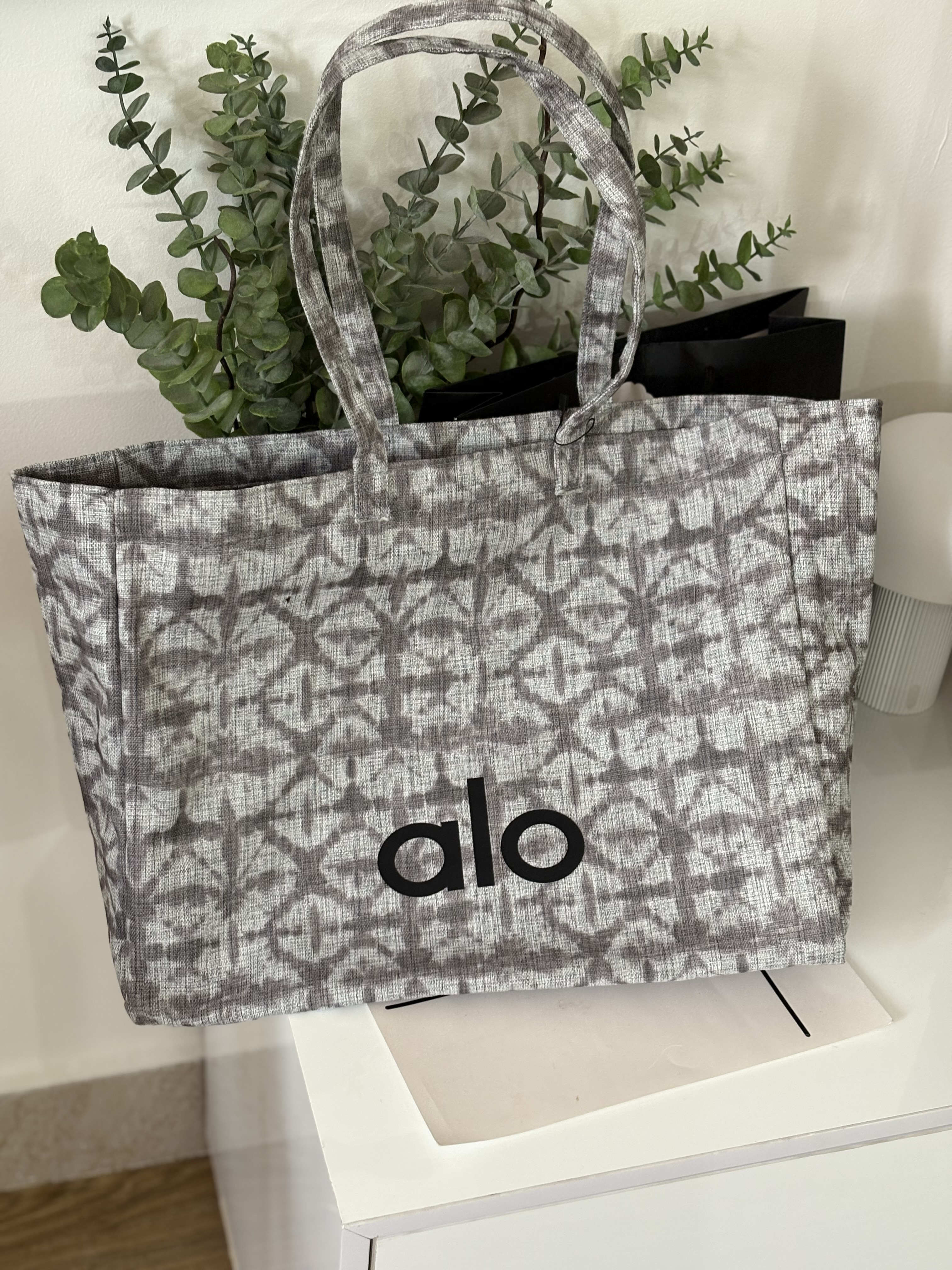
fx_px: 1907
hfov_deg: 28.0
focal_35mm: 52
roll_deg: -5.3
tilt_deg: -36.9
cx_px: 476
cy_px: 635
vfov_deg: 36.8
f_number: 1.6
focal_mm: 5.96
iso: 125
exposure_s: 1/33
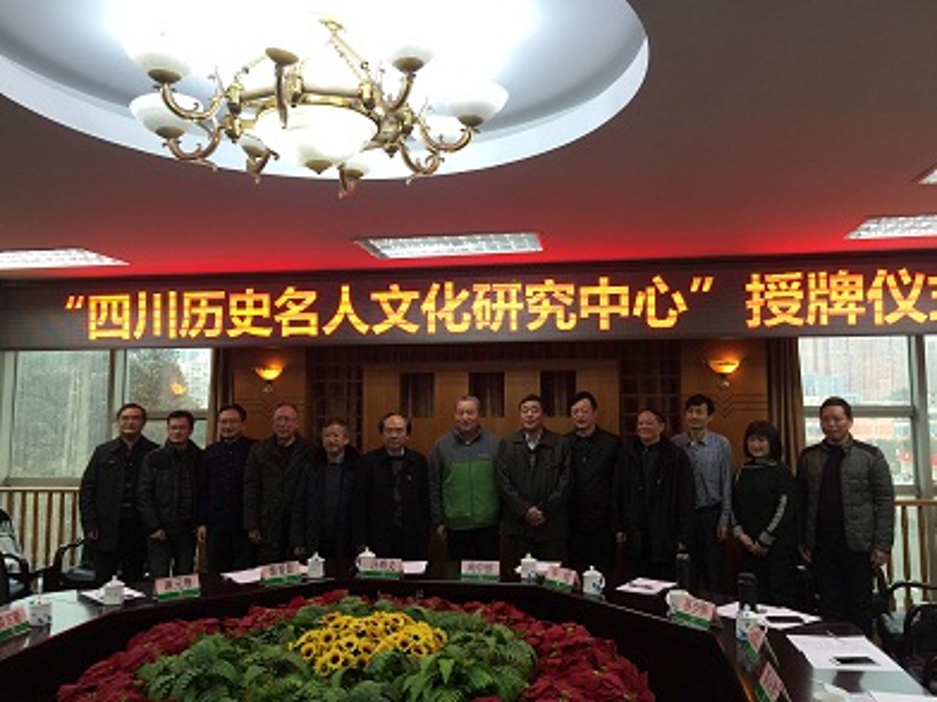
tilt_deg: +3.6
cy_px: 351
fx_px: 785
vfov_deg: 48.2
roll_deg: -0.2
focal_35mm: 29
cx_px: 468
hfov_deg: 61.7
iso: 40
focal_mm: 4.15
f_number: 2.2
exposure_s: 1/33
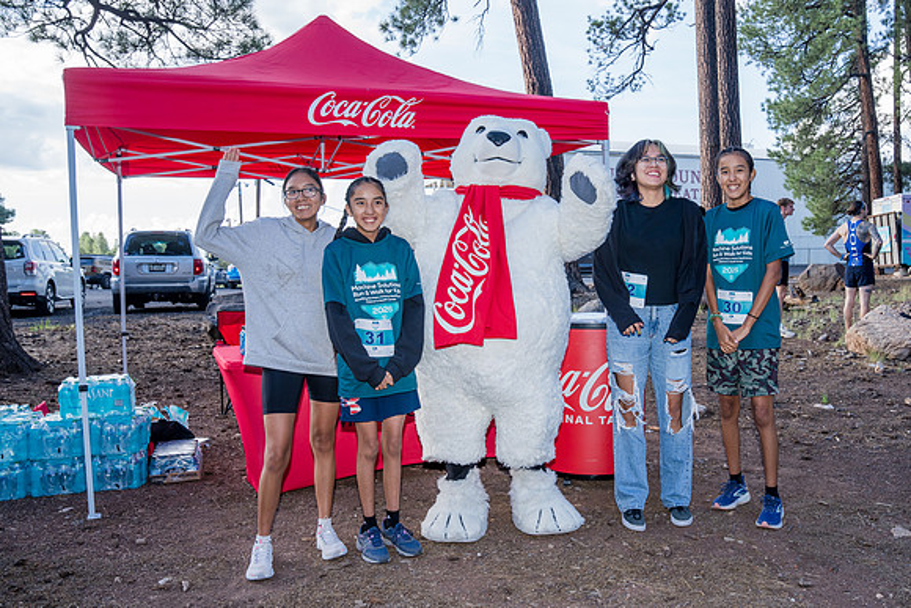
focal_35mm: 32
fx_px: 798
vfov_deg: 41.7
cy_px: 308
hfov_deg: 59.0
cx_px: 546
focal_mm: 26.3
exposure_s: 1/200
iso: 320
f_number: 5
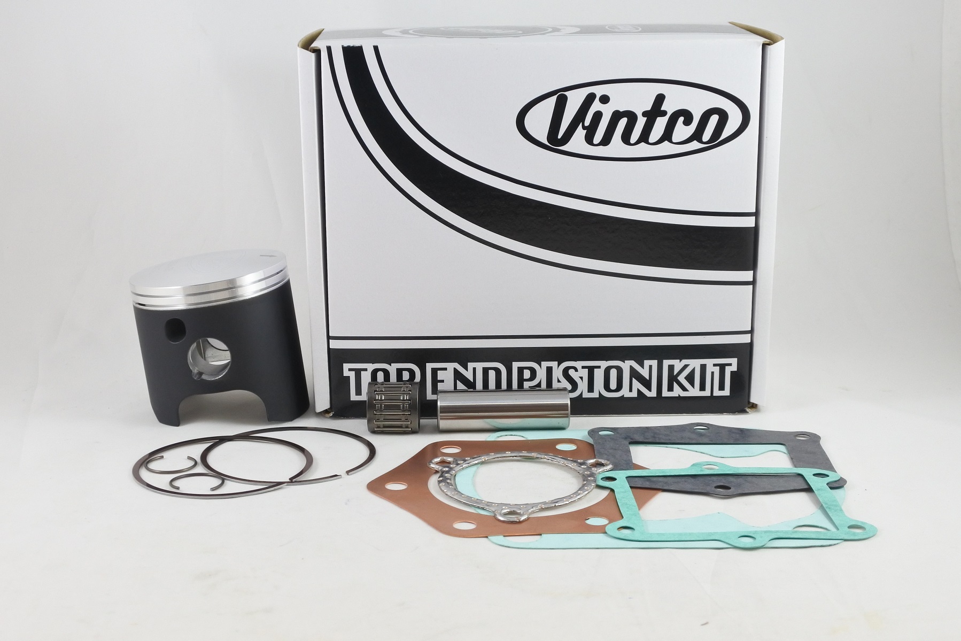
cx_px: 480
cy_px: 320
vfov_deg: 31.9
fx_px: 1121
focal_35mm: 42
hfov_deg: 46.4
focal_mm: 15.7
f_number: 4.2
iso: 500
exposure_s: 1/125
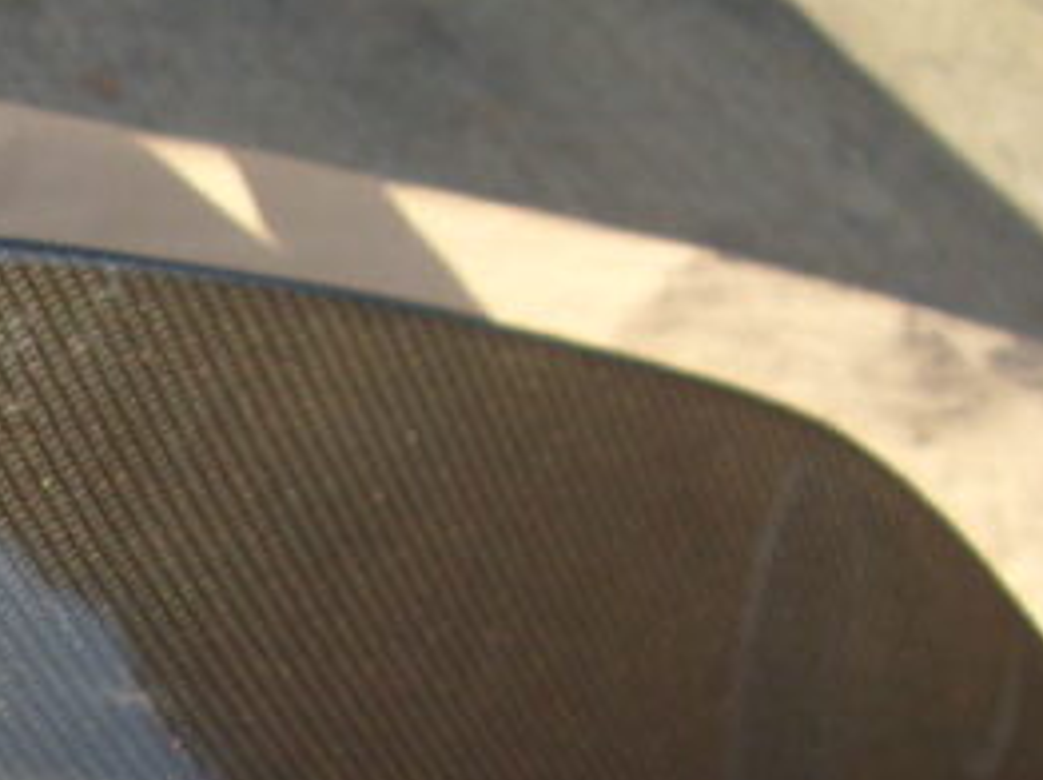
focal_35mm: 107
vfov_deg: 13.2
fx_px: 3221
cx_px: -88
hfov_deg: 17.8
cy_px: 1114
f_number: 7
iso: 80
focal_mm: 6.3
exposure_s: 1/60
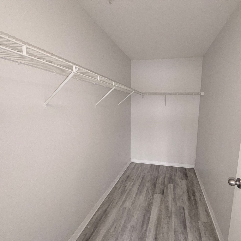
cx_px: 146
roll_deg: -0.5
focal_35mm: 17
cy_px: 123
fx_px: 134
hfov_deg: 82.8
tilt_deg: -8.3
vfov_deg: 84.0
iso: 160
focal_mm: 2.22
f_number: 2.2
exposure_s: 1/60
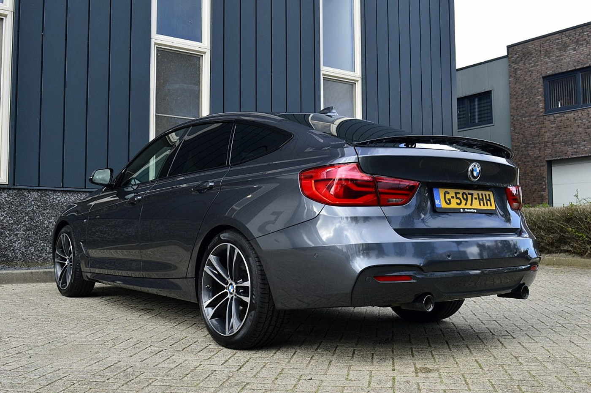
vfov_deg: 35.4
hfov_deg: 51.3
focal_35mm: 38
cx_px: 296
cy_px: 196
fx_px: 615
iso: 400
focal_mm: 25
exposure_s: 1/200
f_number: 10
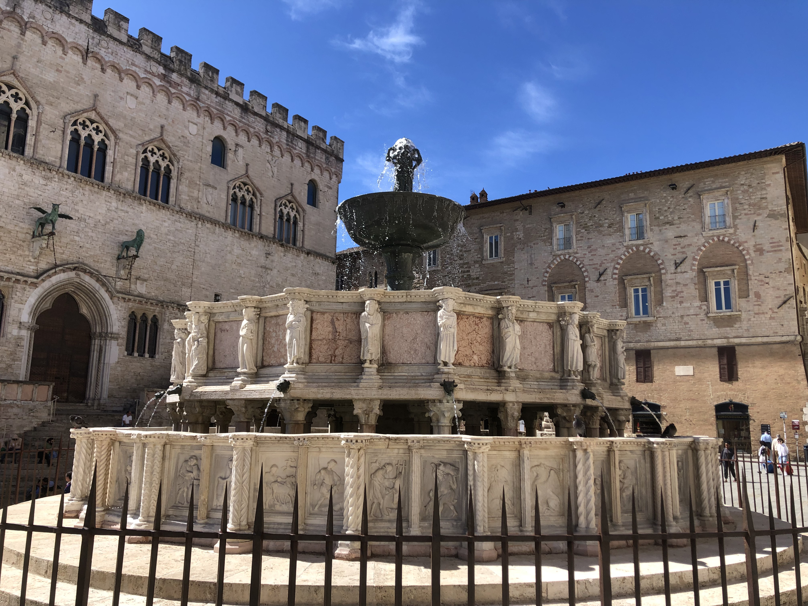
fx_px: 654
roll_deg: -0.2
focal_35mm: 28
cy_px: 303
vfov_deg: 49.7
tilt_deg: +11.0
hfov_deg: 63.4
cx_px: 404
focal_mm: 4
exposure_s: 1/1350
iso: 20
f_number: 1.8
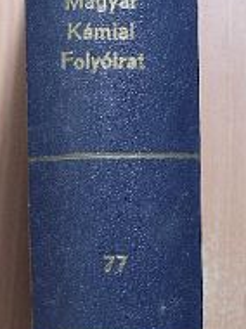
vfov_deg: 20.0
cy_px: 216
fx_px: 931
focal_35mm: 98
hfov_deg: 15.0
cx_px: 73
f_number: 3.5
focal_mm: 6.8
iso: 73
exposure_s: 1/29.8
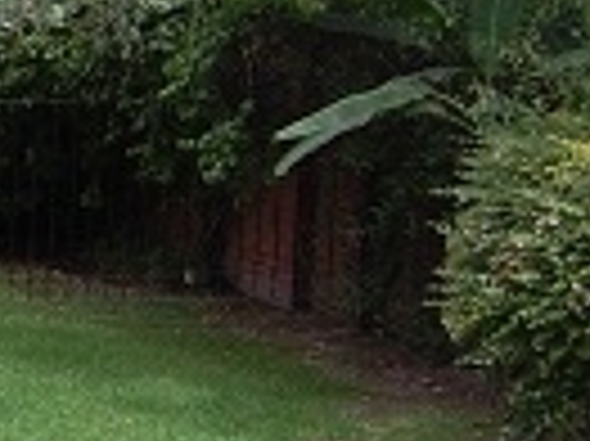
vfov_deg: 9.3
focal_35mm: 158
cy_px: 47
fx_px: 2691
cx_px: -887
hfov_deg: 10.5
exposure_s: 1/200
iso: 200
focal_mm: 18
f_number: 7.1
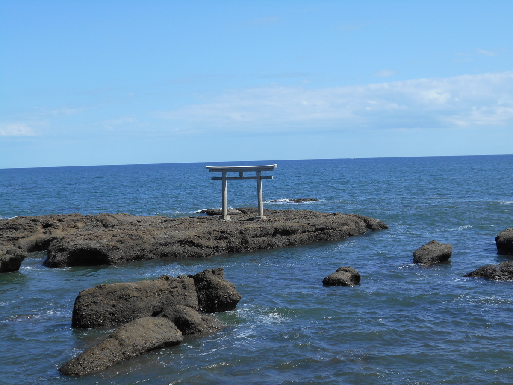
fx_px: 860
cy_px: 192
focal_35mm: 58
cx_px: 256
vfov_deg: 25.2
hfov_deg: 33.2
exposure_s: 1/640
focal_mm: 10
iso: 80
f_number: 4.9
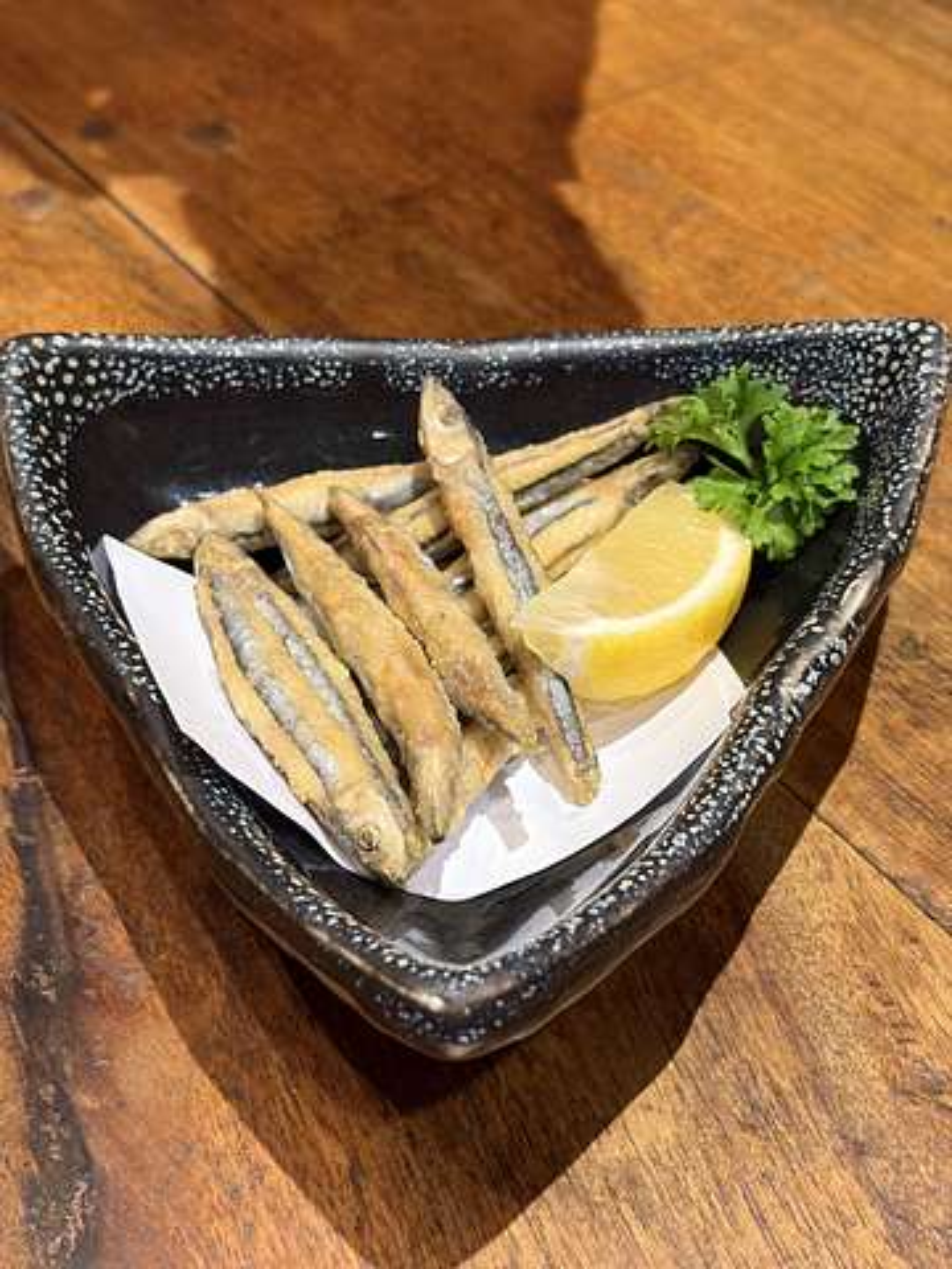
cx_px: 476
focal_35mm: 52
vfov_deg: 36.8
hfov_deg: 28.0
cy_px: 634
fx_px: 1907
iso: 125
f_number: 1.6
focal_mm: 5.96
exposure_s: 1/33
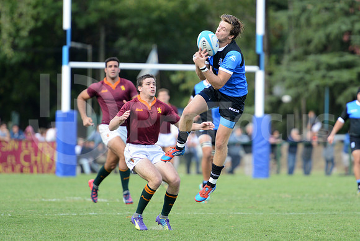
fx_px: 2701
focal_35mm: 270
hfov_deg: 7.6
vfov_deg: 5.1
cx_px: 180
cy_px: 120
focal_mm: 270
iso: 640
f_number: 4
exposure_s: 1/500
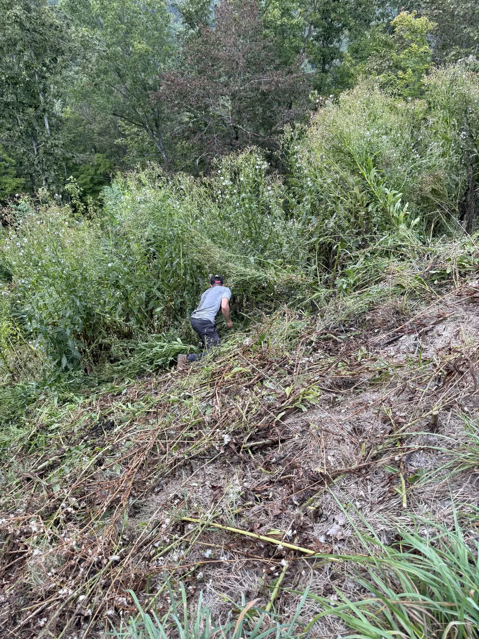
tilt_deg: -36.9
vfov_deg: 71.6
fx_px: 443
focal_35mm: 24
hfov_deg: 56.8
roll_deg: -4.9
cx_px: 240
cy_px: 320
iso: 100
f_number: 1.78
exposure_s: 1/121
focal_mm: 6.76
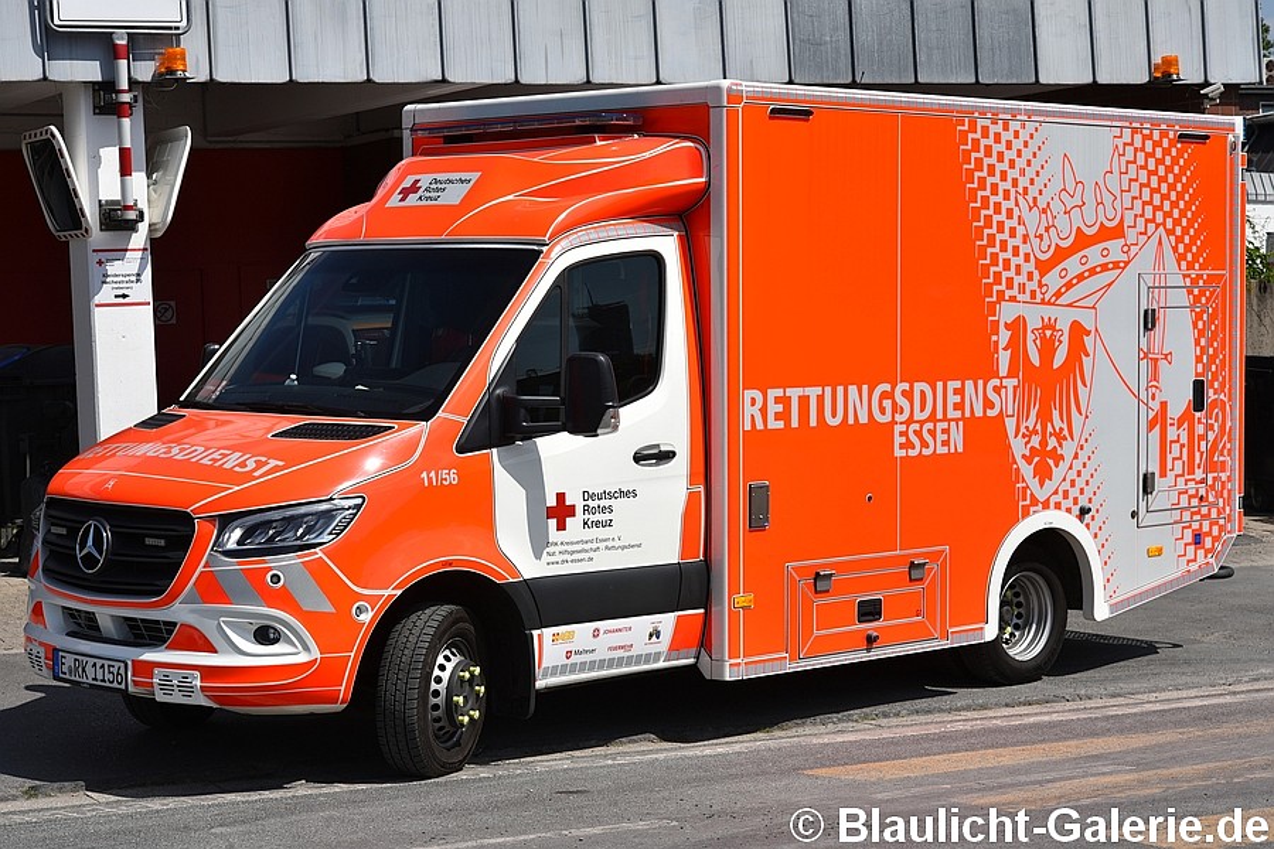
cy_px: 424
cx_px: 637
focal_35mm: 68
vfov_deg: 20.0
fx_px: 2406
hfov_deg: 29.7
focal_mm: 68
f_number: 11
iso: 200
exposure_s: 1/500
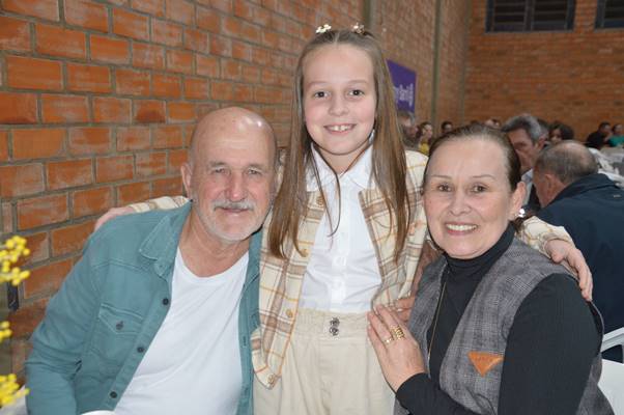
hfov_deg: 51.3
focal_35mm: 38
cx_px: 312
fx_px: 649
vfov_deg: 35.4
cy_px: 208
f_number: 4
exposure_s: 1/60
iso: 640
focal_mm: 25
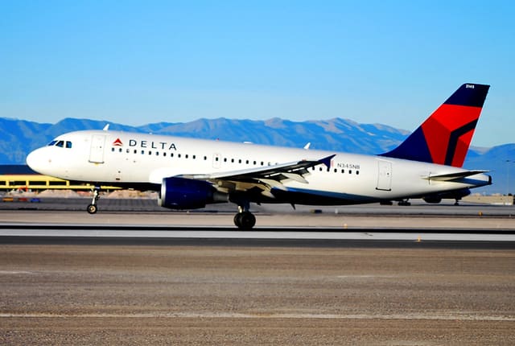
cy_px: 173
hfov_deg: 18.9
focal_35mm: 108
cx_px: 258
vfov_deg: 12.7
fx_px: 1549
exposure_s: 1/400
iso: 100
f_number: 4.2
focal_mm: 72
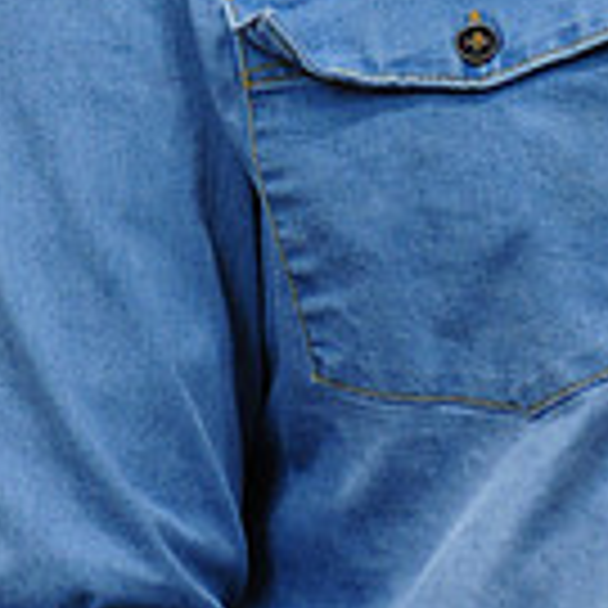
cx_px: 741
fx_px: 8883
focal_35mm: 447
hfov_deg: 3.9
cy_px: -667
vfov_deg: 3.9
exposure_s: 1/125
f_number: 4
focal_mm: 82
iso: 640
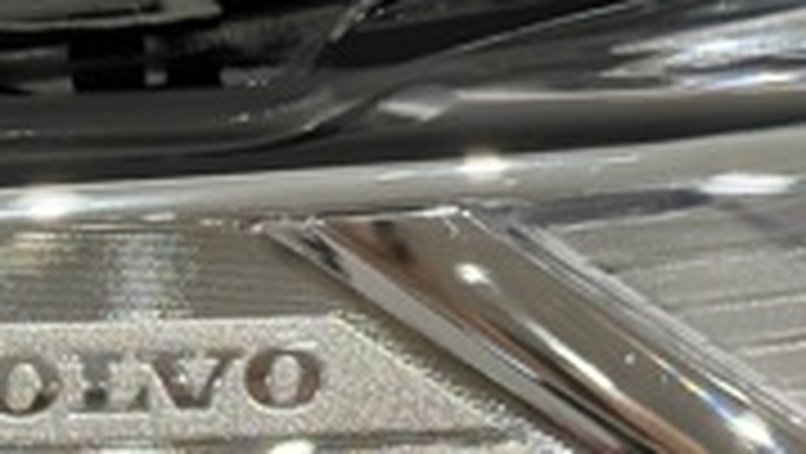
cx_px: -41
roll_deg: -1.4
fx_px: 4000
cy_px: 452
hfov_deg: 11.4
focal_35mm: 187
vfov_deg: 6.5
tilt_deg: -22.5
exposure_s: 1/50
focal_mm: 6.86
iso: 100
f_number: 1.78
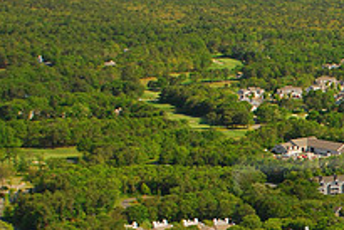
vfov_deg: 10.3
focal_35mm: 131
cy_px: 260
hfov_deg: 14.7
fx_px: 1257
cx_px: 478
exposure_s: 1/200
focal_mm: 31
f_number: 4.5
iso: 200
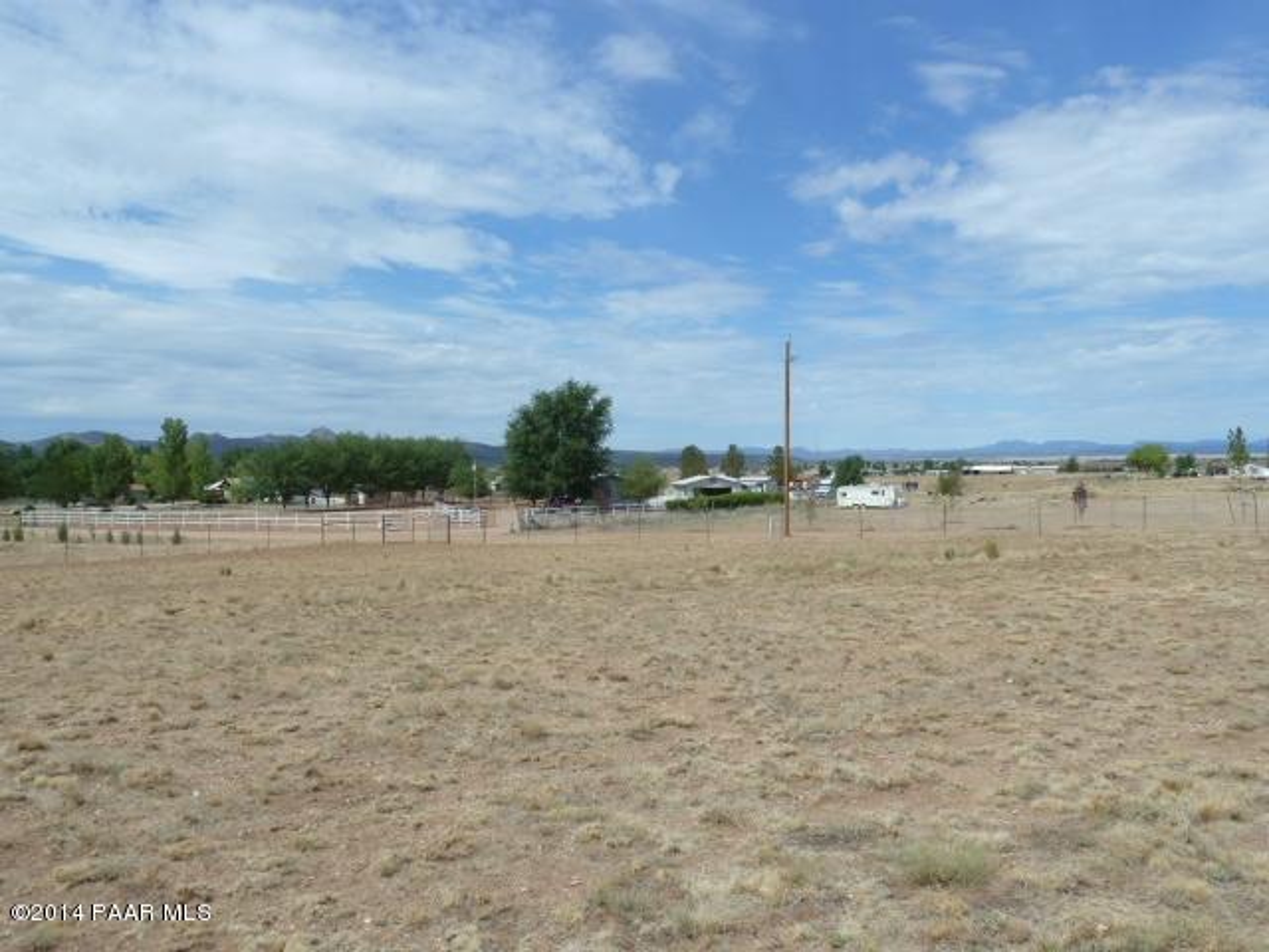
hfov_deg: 61.7
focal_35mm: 29
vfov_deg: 48.2
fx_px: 1063
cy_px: 476
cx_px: 634
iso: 80
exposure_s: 1/640
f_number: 5.6
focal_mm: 4.7
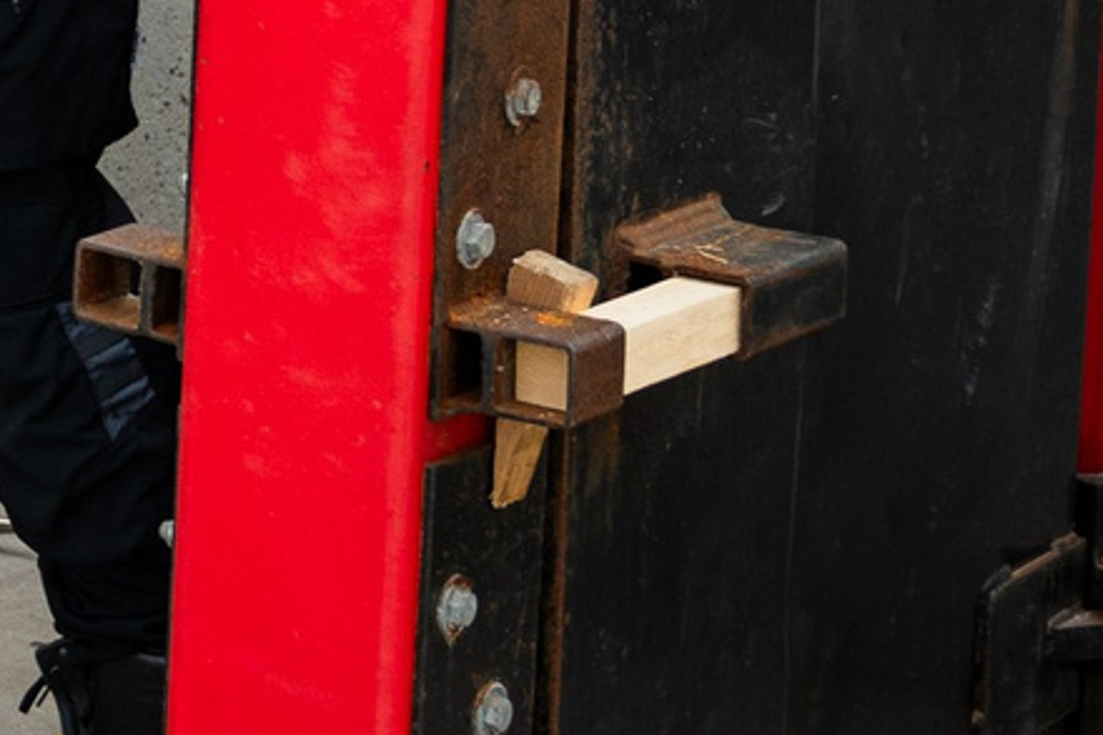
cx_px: -1132
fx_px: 4655
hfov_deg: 12.0
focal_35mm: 152
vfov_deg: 8.8
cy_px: -408
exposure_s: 1/1250
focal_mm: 24
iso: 200
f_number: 2.8
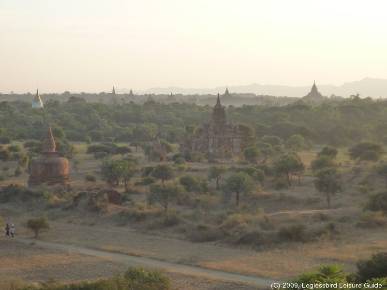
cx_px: 194
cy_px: 145
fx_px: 1286
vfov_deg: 12.9
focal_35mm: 115
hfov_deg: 17.1
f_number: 5.2
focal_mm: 14.1
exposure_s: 1/160
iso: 160
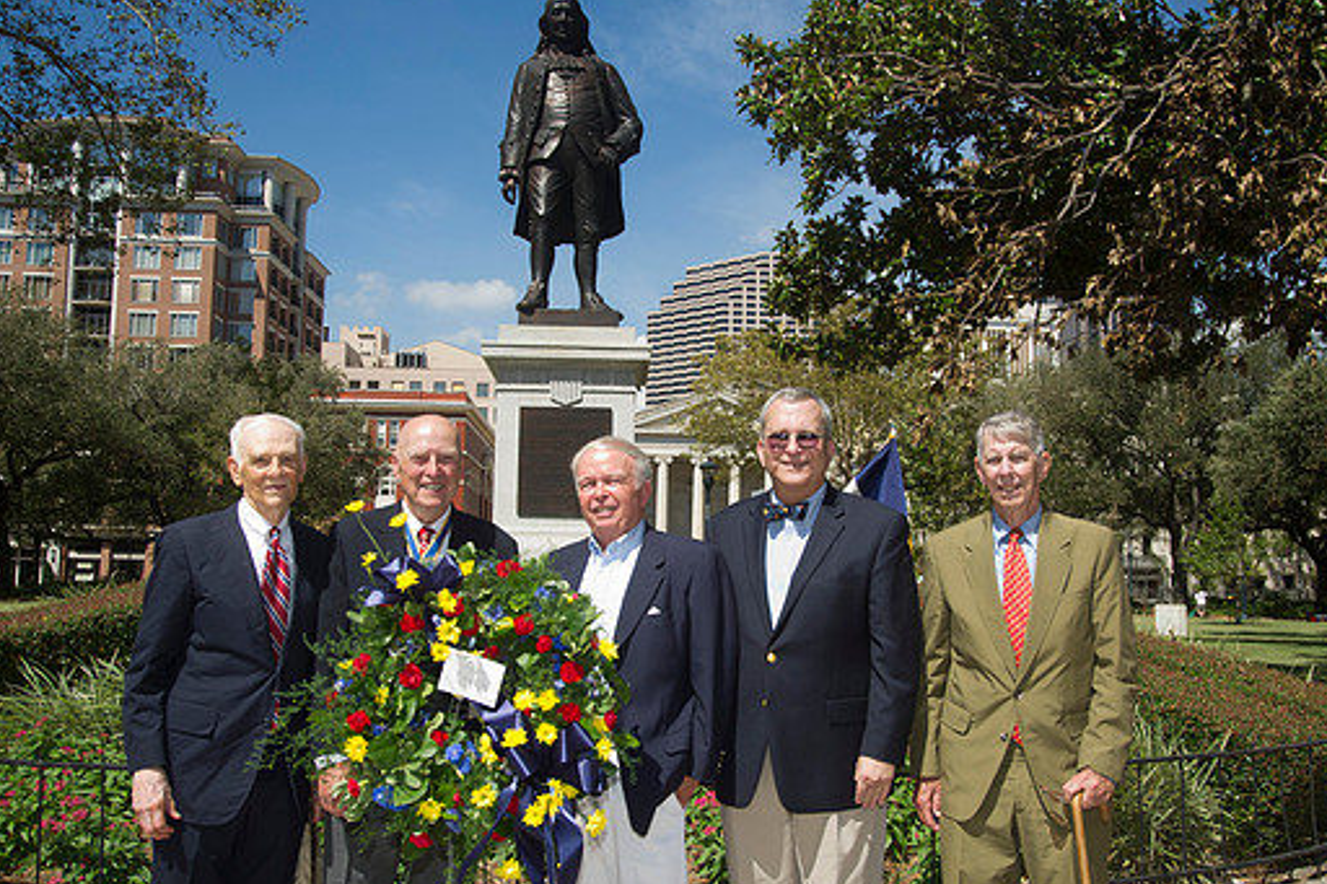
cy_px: 464
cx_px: 687
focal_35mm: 34
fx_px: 1253
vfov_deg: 38.8
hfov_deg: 55.8
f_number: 8
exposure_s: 1/250
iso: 200
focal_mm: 30
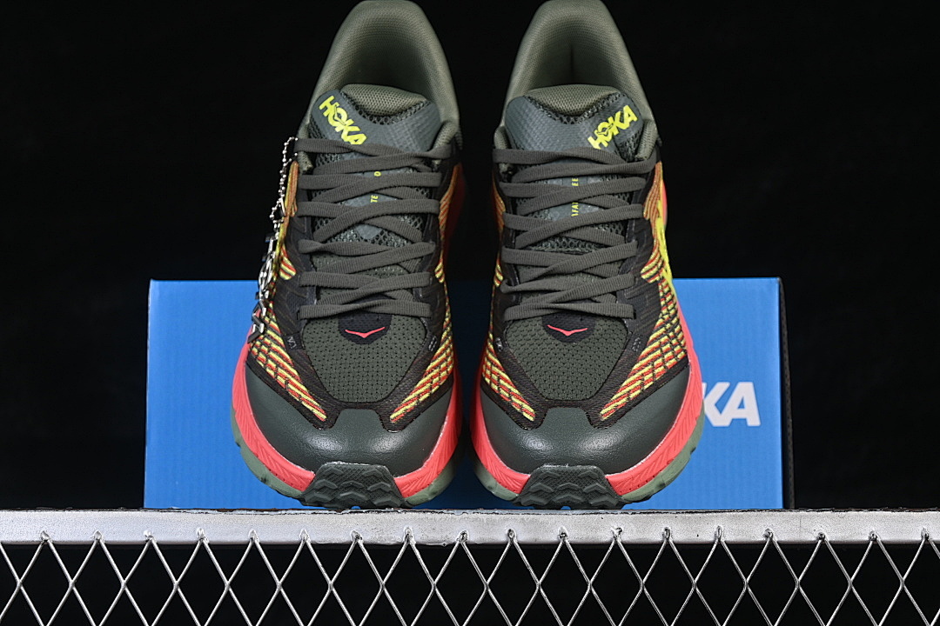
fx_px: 1958
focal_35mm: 75
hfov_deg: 27.0
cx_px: 470
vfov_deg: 18.2
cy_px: 313
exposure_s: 1/60
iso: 160
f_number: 6.3
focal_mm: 50
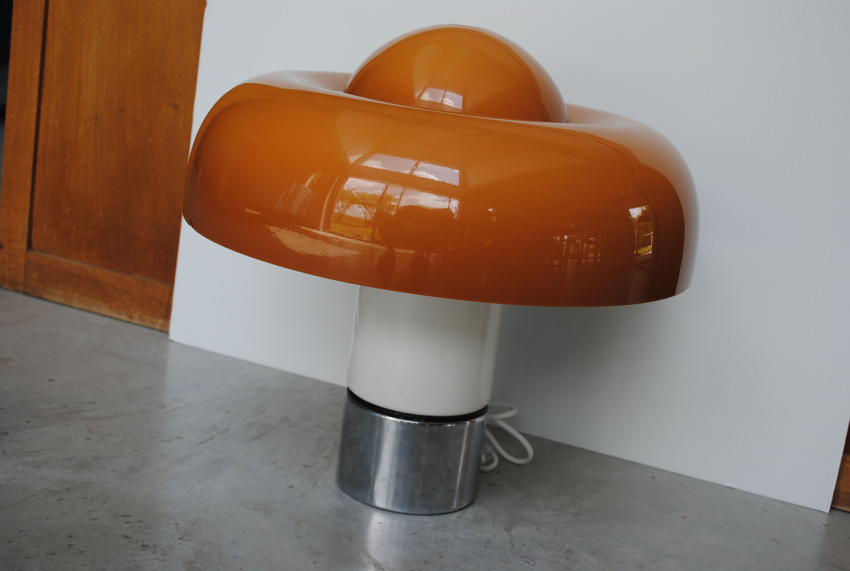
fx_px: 1207
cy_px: 286
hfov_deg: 38.8
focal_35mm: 51
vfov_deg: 26.6
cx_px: 425
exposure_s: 1/125
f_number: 5.6
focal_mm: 34
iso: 140
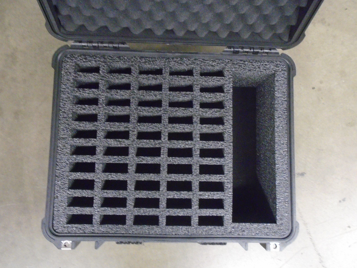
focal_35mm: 31
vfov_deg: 45.4
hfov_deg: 58.4
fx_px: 320
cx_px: 178
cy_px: 134
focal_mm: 5.5
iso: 800
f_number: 3.5
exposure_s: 1/8
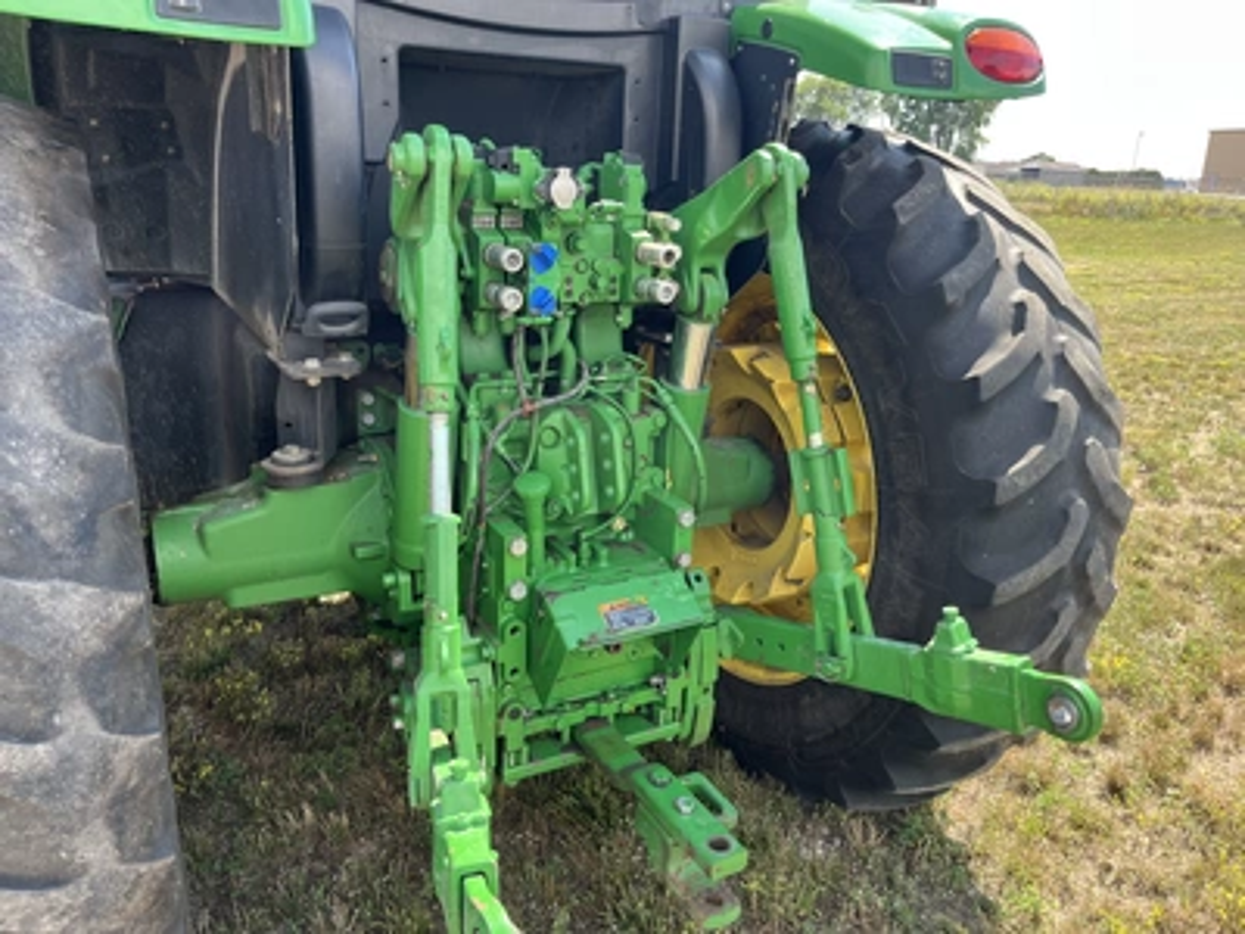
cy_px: 467
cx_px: 622
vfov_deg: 53.1
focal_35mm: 26
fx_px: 935
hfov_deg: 67.3
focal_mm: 5.1
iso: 50
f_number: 1.6
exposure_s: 1/418
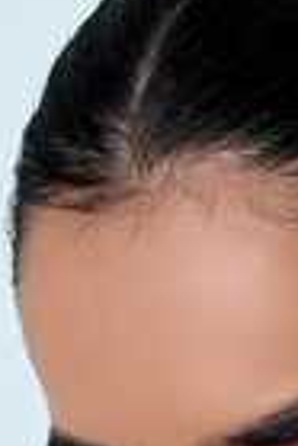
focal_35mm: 189
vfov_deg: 10.5
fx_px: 2341
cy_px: 637
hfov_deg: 7.2
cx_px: 429
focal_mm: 50
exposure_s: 1/125
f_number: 11
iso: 250
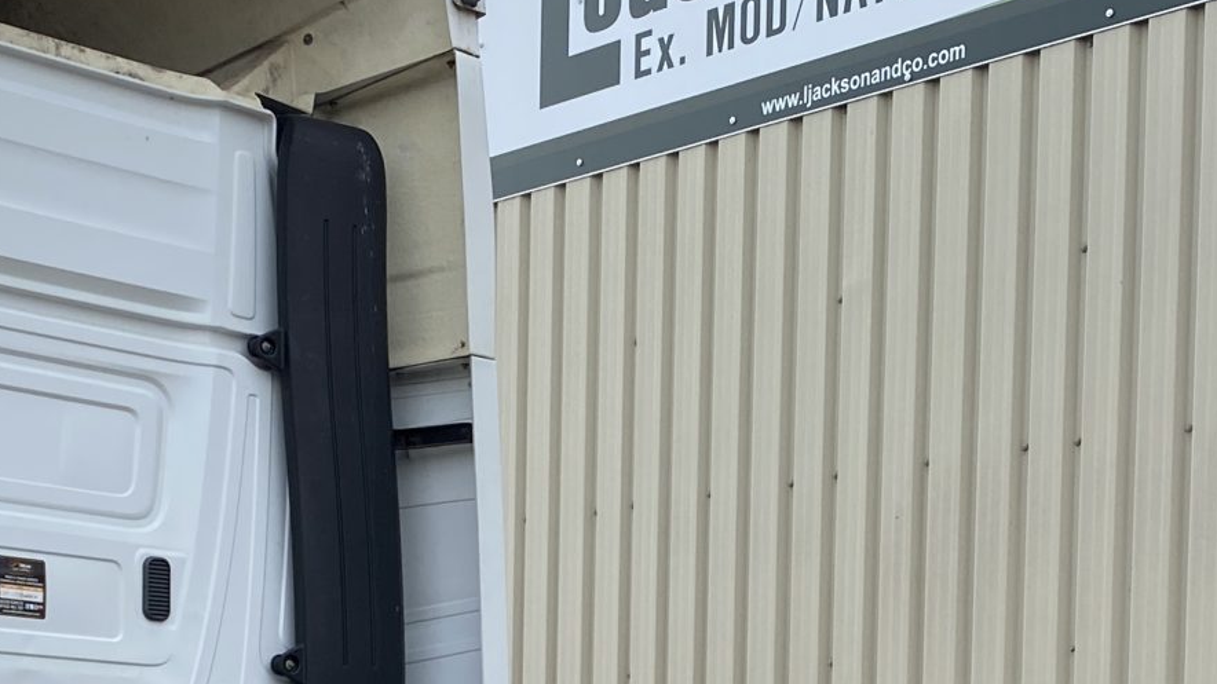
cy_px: 884
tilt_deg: -0.2
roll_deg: +0.2
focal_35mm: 82
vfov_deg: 14.2
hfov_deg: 25.9
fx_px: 2646
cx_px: 629
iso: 32
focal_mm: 4.25
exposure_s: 1/1395
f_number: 1.8
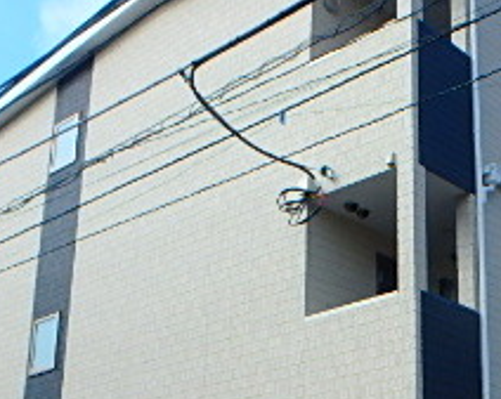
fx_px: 918
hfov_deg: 29.6
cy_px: 357
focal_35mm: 62
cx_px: 425
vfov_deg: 23.9
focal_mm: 3.7
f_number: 6
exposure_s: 1/400
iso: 125
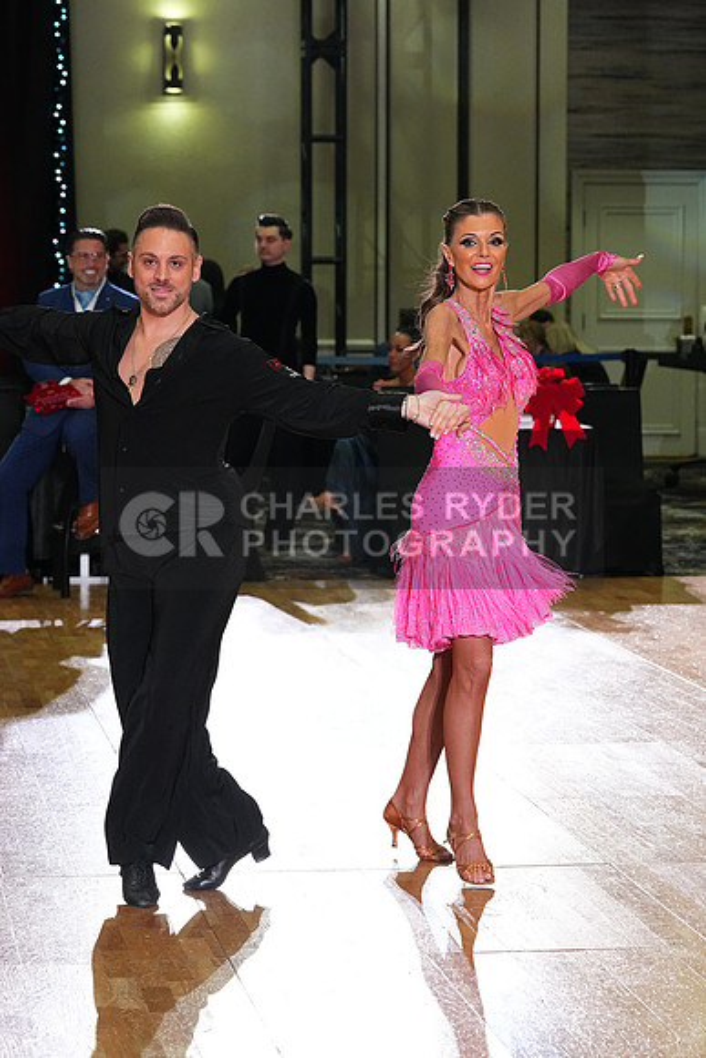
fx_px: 3439
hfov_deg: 11.7
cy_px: 529
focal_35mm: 117
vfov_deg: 17.5
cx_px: 353
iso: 6400
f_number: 6.3
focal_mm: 117
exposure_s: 1/320
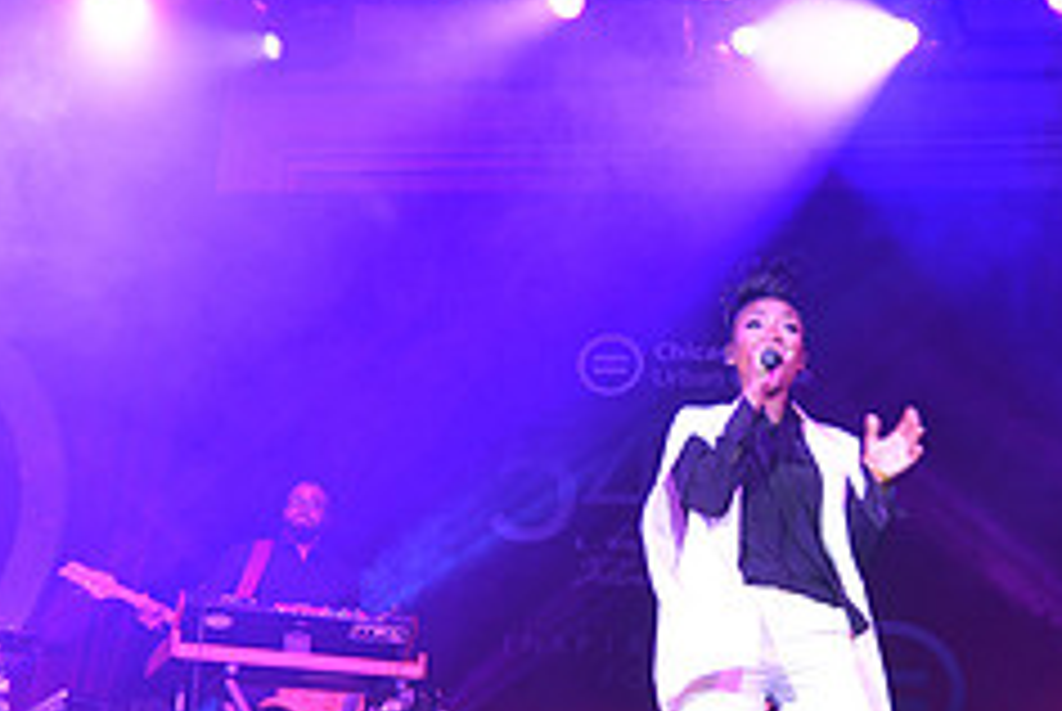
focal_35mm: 54
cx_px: 837
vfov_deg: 24.6
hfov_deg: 35.7
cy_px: 587
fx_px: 1595
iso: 800
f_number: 5.6
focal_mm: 22
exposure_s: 1/125
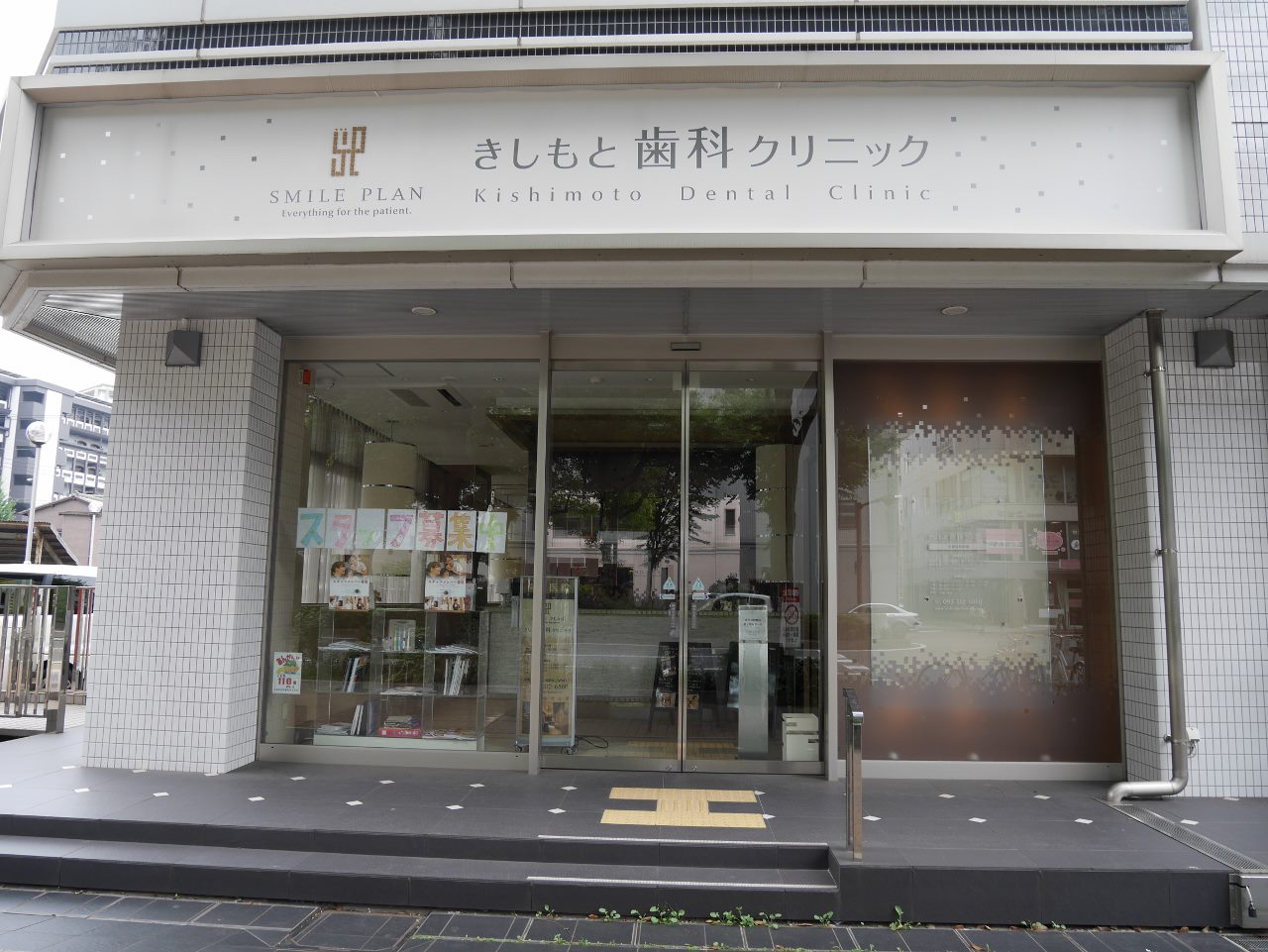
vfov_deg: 56.8
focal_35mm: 24
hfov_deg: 71.6
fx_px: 879
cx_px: 634
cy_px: 476
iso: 200
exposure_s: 1/160
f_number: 4
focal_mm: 12
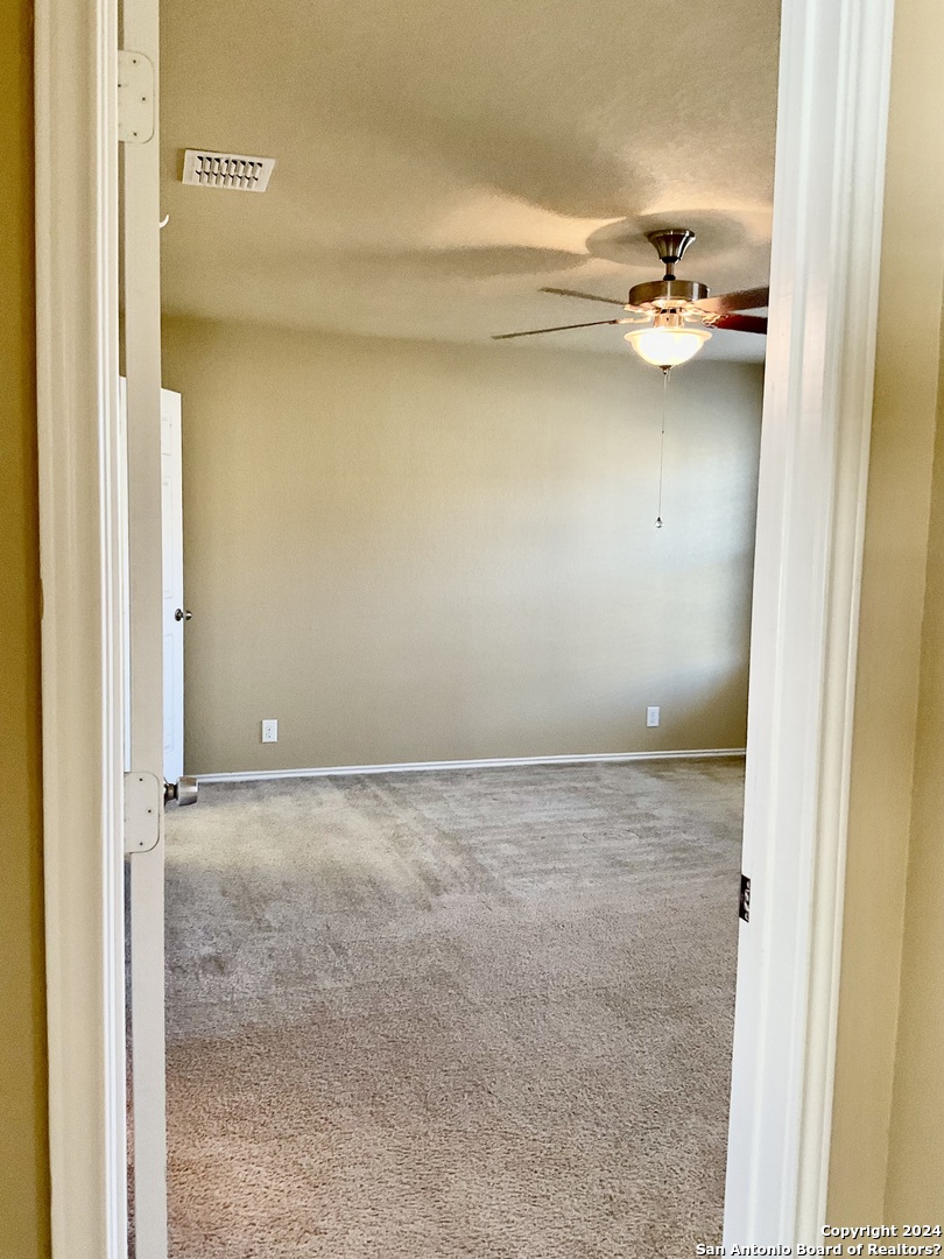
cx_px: 472
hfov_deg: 48.2
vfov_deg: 61.7
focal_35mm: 29
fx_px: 1054
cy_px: 630
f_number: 1.8
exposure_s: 1/60
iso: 100
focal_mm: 3
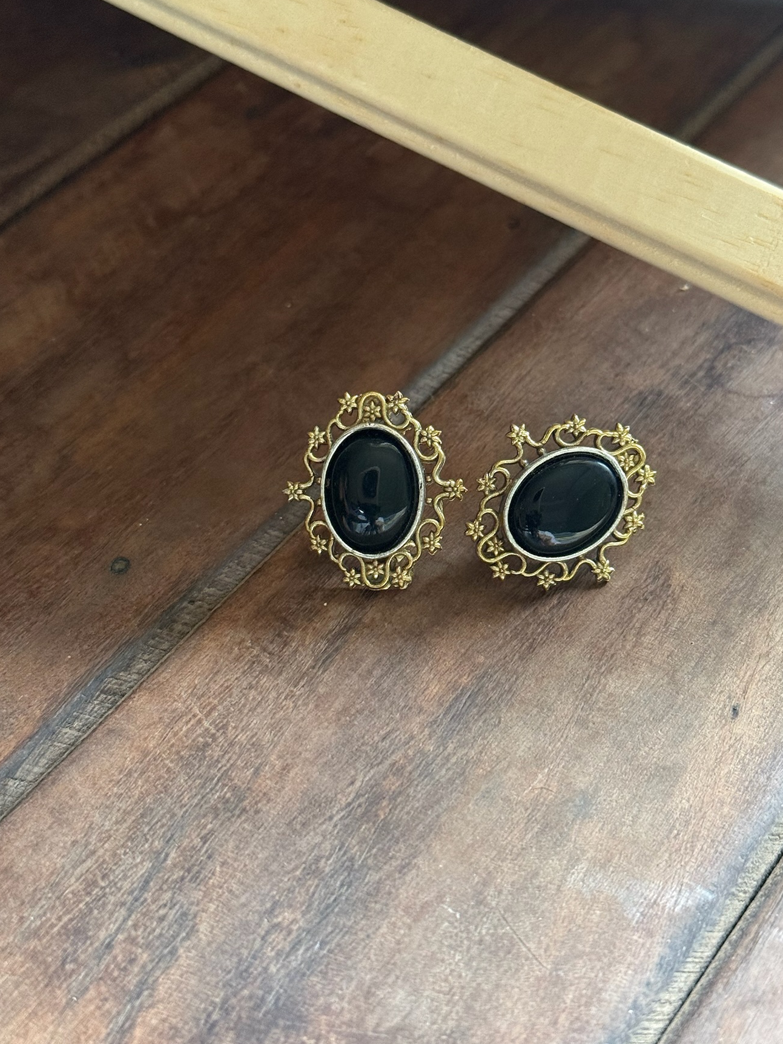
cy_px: 468
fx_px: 1720
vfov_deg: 33.8
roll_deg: -2.6
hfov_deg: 25.6
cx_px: 453
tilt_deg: -42.5
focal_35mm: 57
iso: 250
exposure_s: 1/45
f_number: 1.78
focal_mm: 6.76
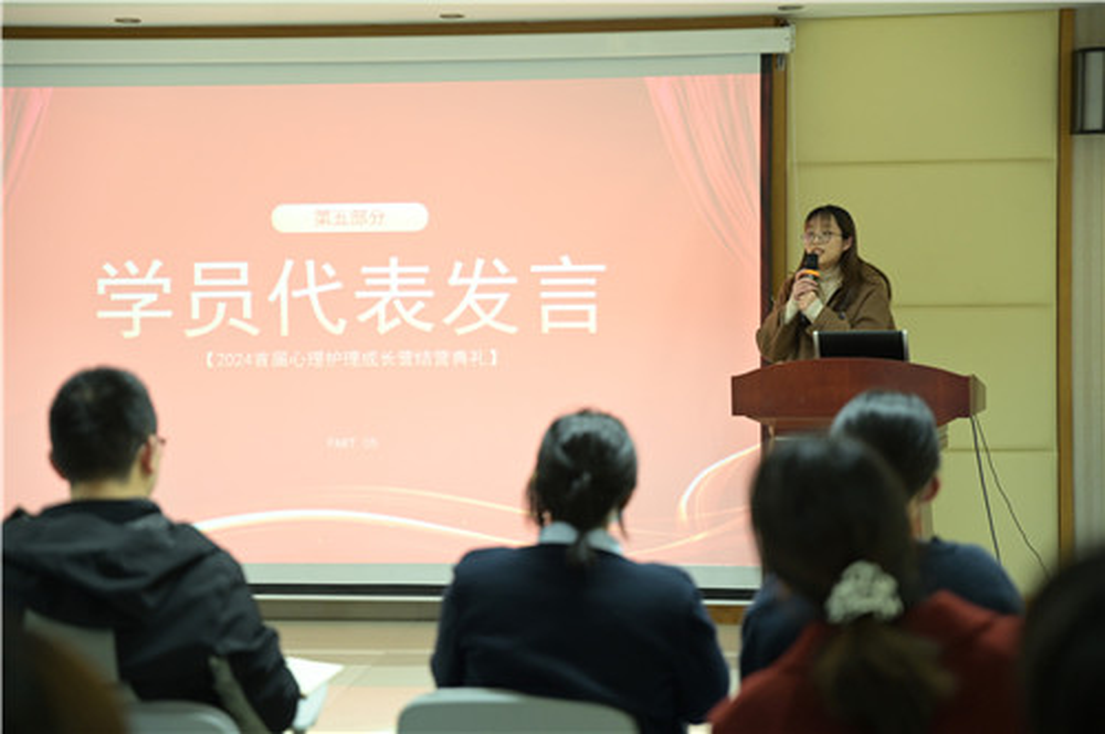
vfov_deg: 19.4
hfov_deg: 28.9
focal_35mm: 70
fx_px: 2146
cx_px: 552
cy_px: 367
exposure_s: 1/100
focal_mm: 70
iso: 2000
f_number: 2.8
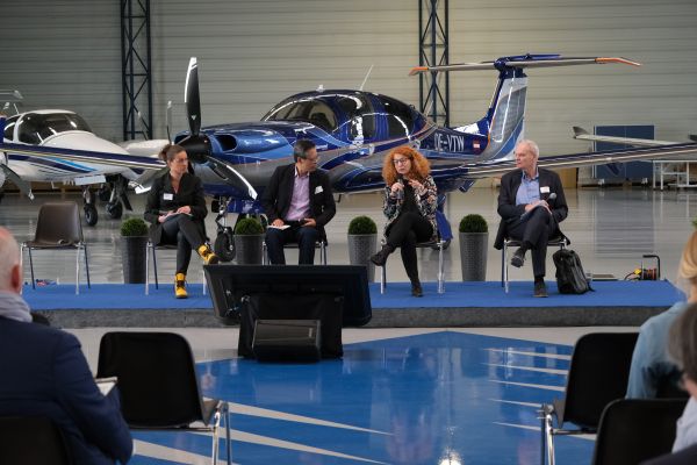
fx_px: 1471
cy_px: 232
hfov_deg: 26.7
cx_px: 348
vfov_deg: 17.9
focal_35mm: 76
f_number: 4
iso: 2500
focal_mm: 50.5
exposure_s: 1/150
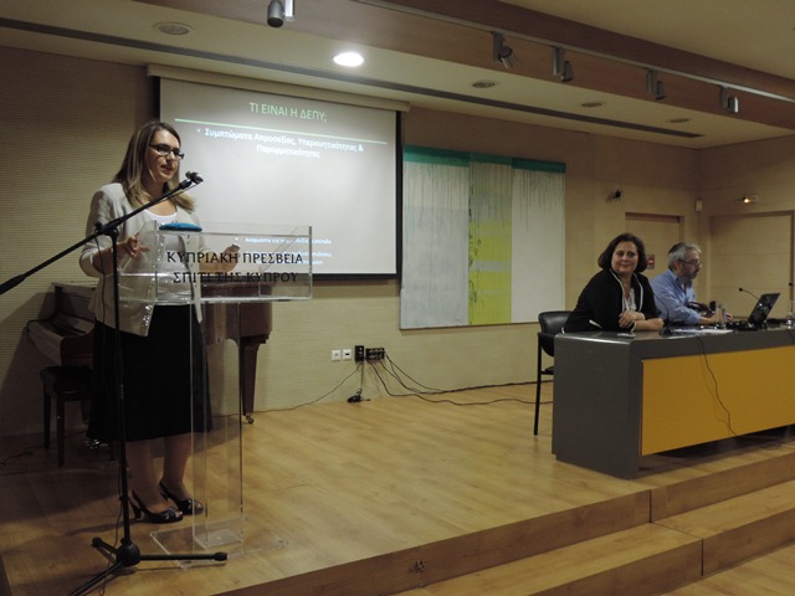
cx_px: 398
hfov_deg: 55.4
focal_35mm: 33
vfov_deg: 42.9
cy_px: 298
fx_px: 758
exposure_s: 1/15
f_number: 3.2
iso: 400
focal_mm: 5.8
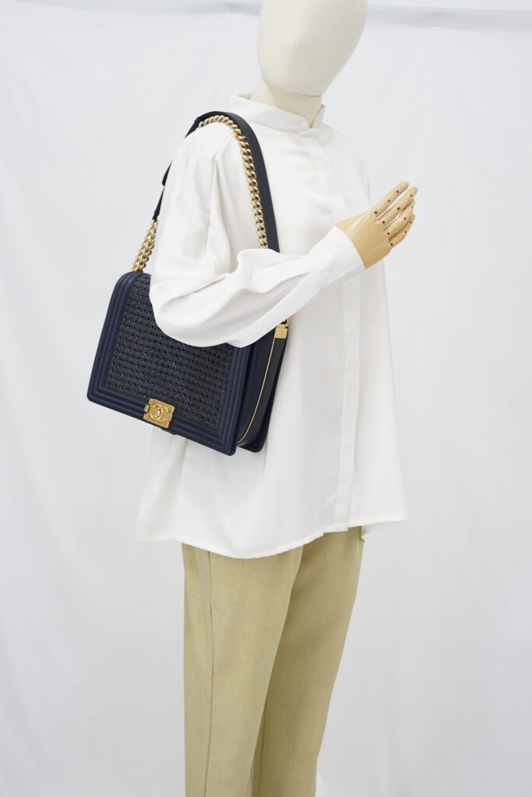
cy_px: 398
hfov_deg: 27.0
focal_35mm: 50
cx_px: 266
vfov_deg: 39.6
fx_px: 1108
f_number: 6.3
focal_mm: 50
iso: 640
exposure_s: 1/10
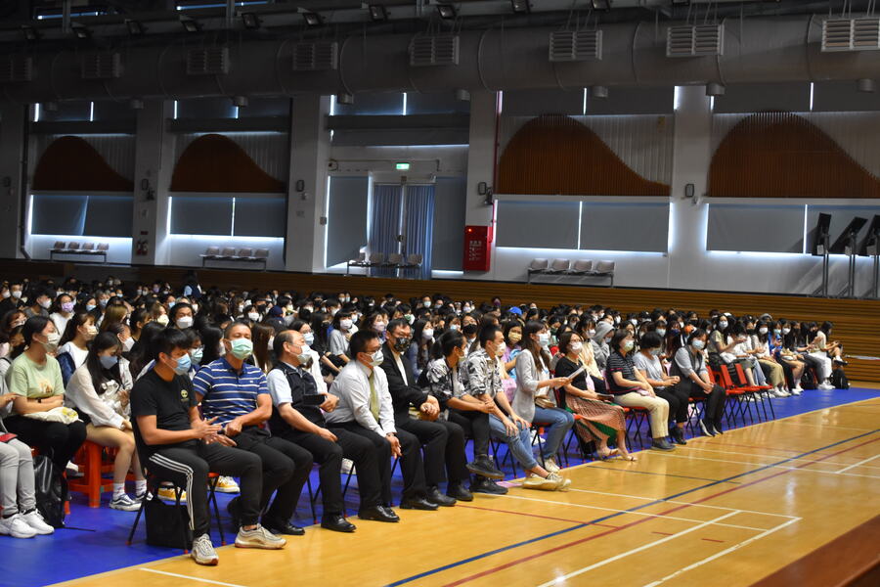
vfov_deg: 23.8
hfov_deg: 35.1
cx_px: 440
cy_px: 294
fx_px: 1393
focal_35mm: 57
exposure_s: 1/125
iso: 1600
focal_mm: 38
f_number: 4.8
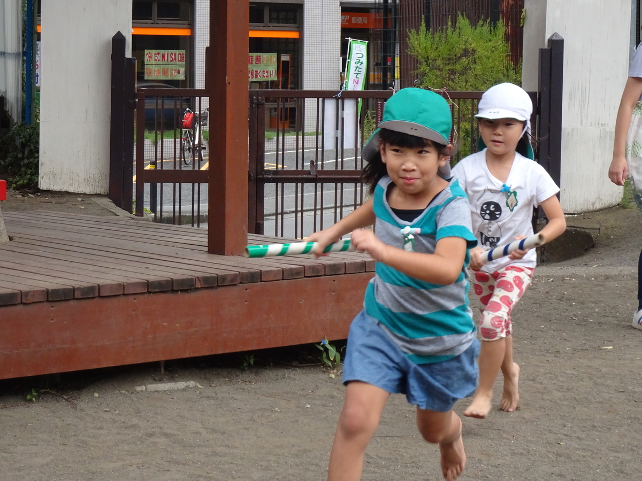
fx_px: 1892
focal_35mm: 102
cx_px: 321
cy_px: 240
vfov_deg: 14.5
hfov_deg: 19.3
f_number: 5
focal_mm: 17.49
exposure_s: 1/250
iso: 320
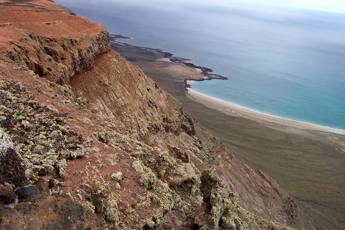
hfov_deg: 50.7
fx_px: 364
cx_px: 172
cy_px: 115
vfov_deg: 35.0
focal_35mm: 38
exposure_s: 1/357
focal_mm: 8
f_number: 4.8
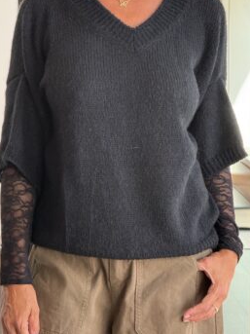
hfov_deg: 10.6
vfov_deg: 14.1
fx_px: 1349
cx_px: 117
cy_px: 158
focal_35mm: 140
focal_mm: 15.66
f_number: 2.8
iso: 200
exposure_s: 1/100
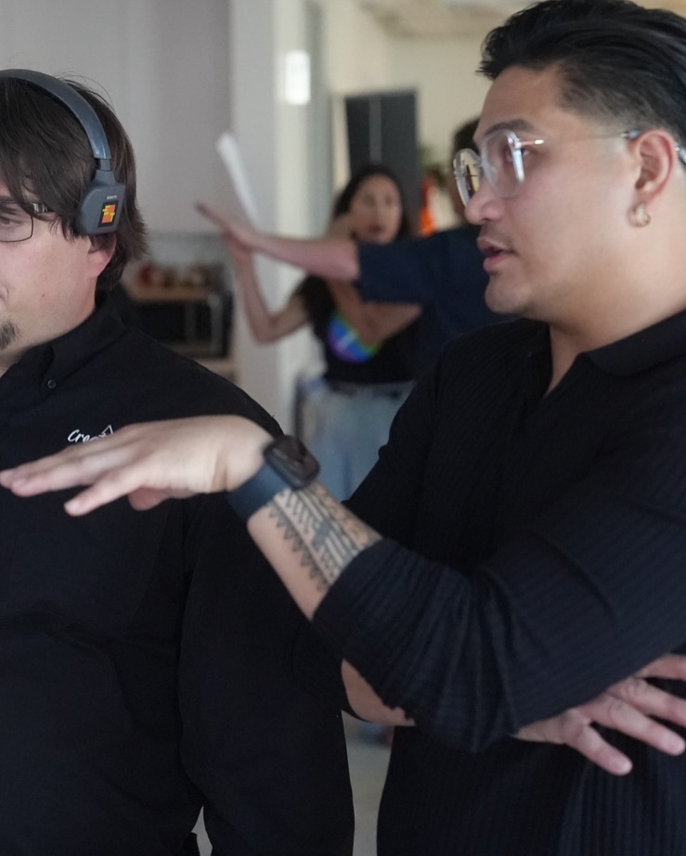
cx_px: 212
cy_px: 433
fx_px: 2131
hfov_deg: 18.2
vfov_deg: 22.7
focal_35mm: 84
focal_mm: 59
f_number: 3.5
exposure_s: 1/160
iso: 12800
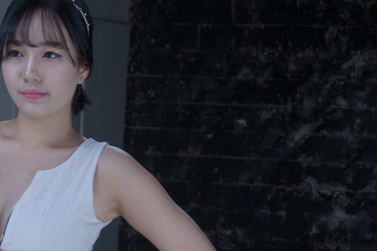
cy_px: 174
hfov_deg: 11.3
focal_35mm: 181
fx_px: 1895
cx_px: 21
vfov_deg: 7.6
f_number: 5.6
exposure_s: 1/200
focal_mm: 60
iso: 400
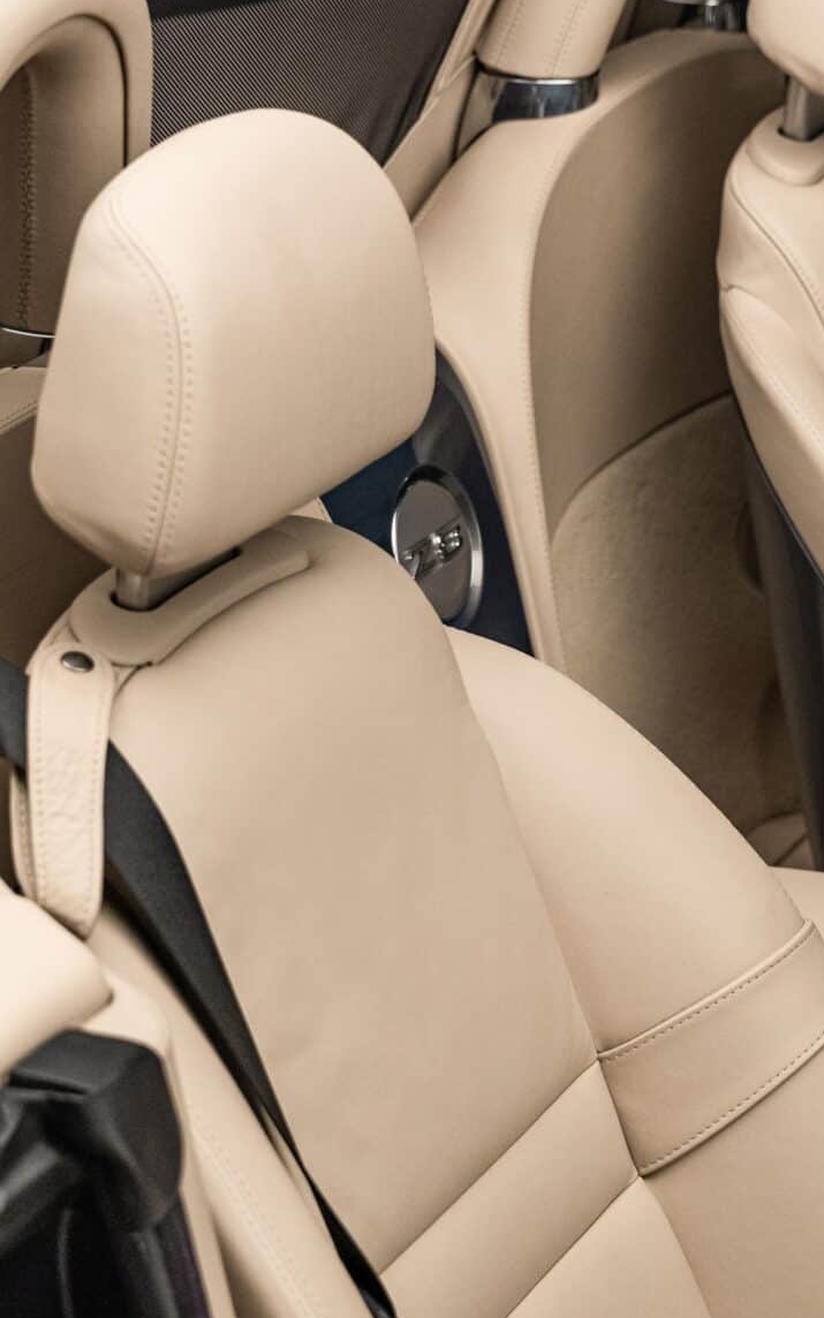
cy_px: 511
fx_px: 4129
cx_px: 645
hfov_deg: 11.4
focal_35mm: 115
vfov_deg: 18.1
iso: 1600
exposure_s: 1/125
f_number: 2.8
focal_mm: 50.4
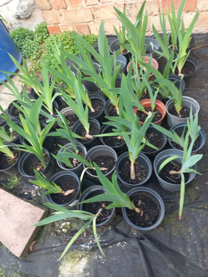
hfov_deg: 54.9
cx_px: 104
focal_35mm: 25
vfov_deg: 69.4
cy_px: 138
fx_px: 200
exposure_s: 1/50
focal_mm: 4.6
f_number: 1.8
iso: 64
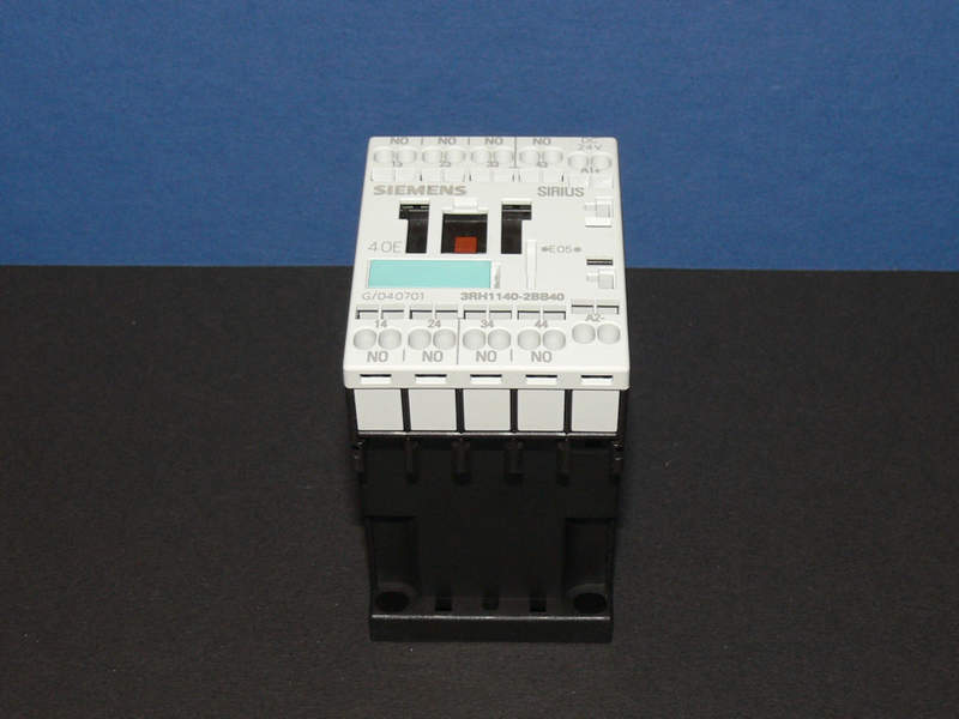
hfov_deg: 52.6
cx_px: 480
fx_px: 970
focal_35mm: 35
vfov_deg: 40.7
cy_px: 360
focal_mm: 7.4
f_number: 4
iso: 80
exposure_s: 1/30
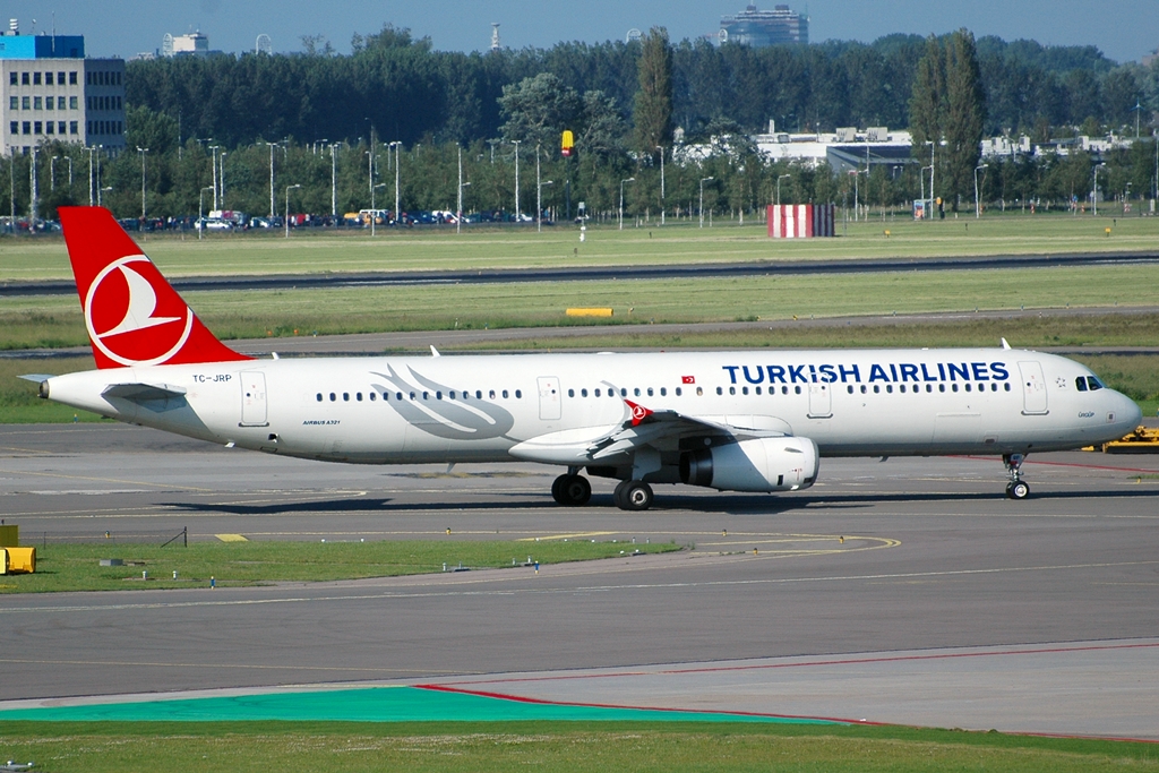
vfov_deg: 3.1
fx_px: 14489
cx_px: 580
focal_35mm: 450
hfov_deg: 4.6
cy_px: 386
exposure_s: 1/1600
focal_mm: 300
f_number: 5.6
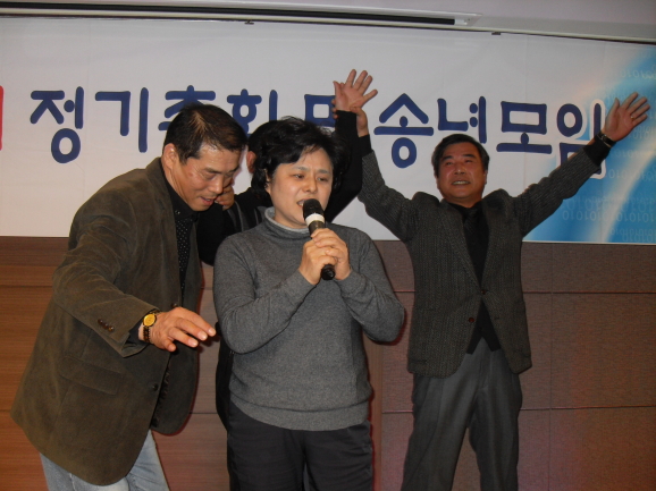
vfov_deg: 38.6
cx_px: 328
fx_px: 701
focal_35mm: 37
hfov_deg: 50.2
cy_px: 246
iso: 100
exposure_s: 1/45
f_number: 2.8
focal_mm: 6.3
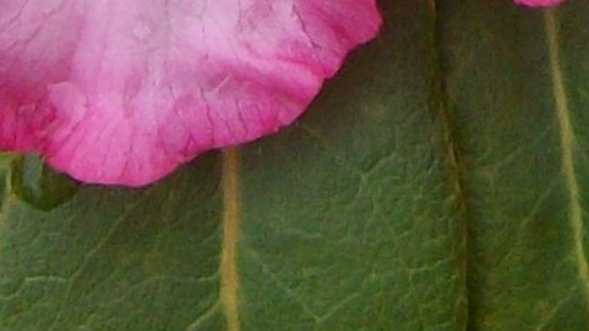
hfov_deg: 8.9
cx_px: 528
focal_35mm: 241
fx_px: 3764
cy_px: -880
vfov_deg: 4.7
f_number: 4.8
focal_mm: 6
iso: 80
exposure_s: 1/269
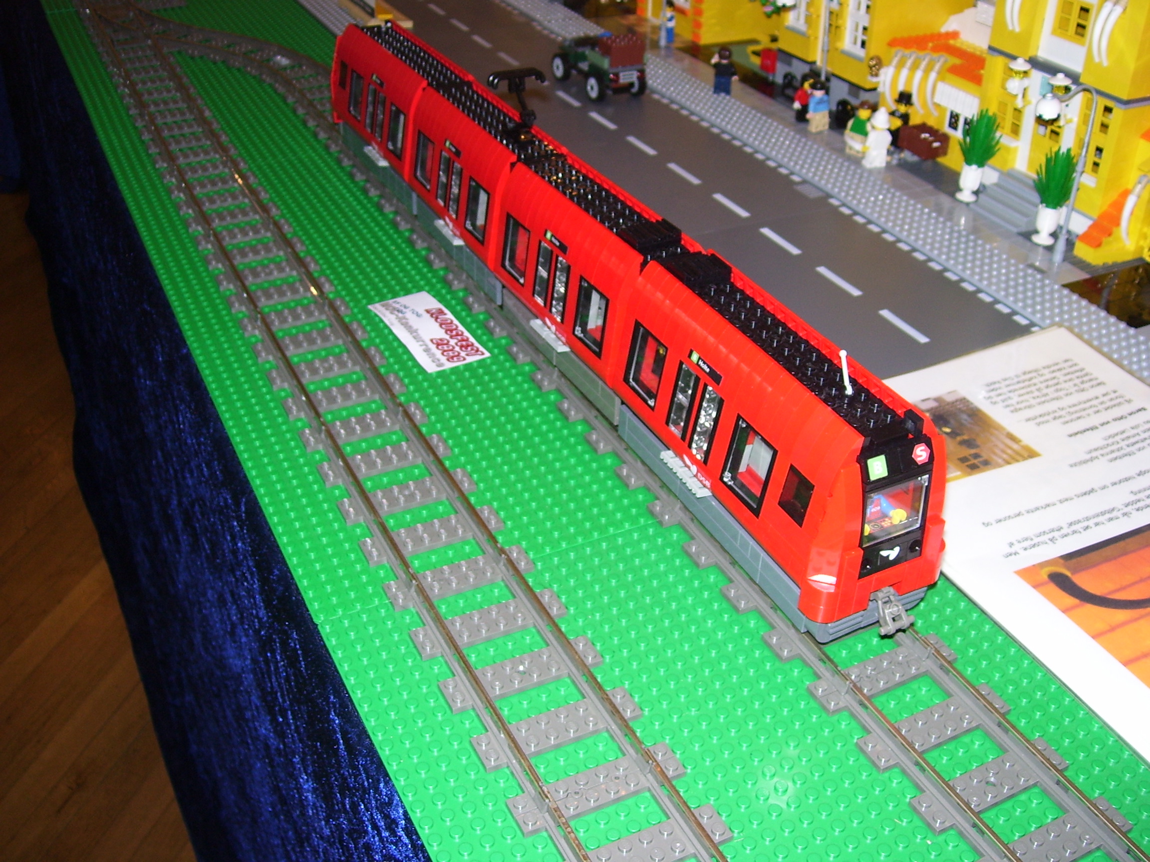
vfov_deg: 39.7
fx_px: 1196
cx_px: 575
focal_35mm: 36
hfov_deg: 51.4
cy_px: 431
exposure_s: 1/60
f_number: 2.7
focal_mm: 6
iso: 80
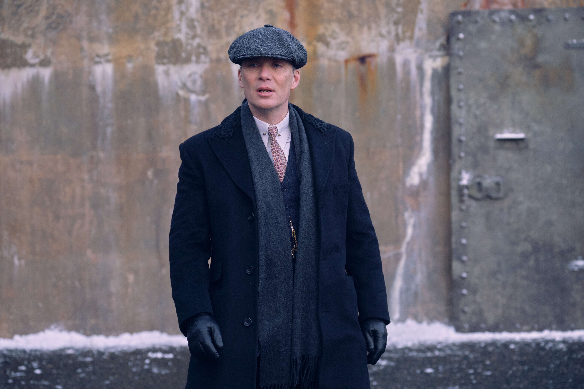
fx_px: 1817
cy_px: 194
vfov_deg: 12.2
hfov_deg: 18.3
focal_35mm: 112
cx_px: 292
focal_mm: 74.4
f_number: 3.6
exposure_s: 1/500
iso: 2000
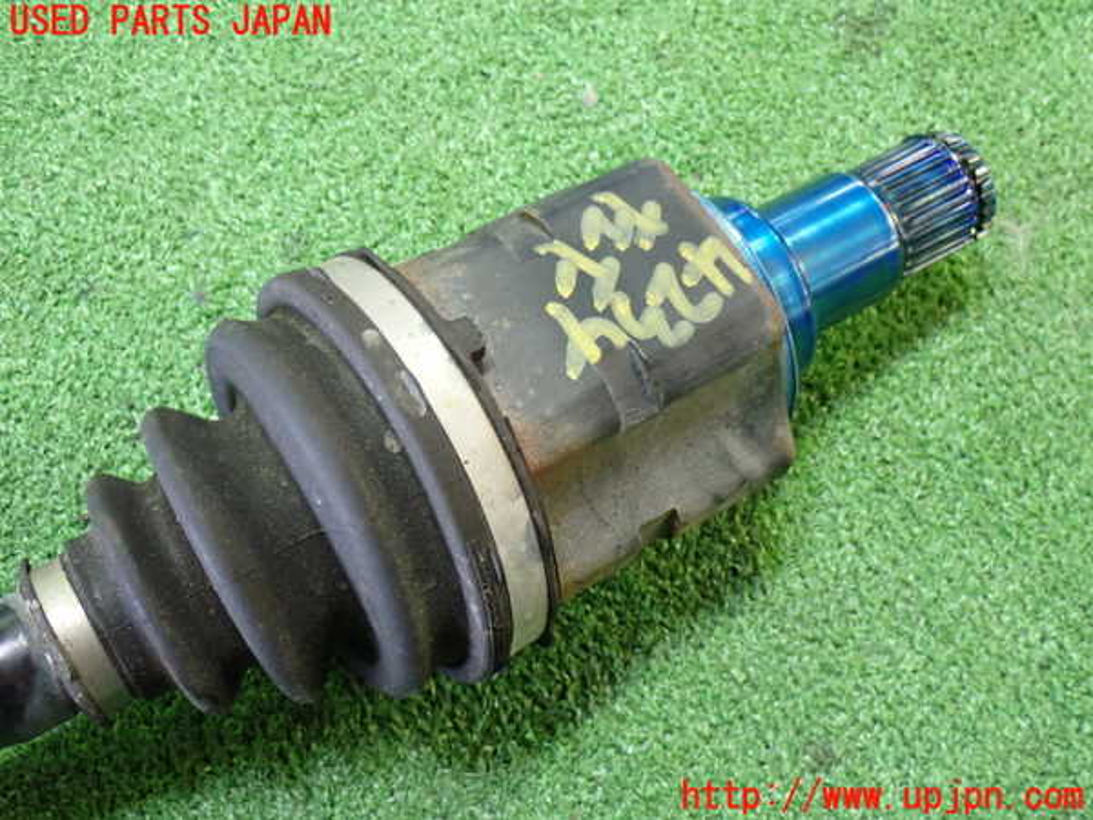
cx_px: 546
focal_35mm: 50
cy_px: 410
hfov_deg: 38.2
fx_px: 1579
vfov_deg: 29.1
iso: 800
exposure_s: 1/25
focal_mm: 9.01
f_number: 3.2
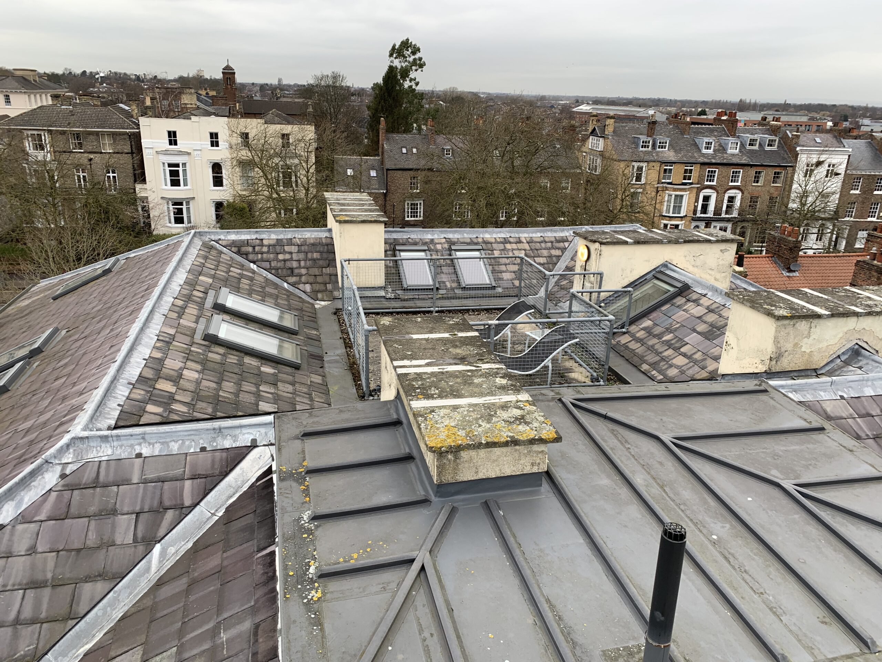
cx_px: 441
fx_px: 662
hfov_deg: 67.3
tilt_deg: -18.1
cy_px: 331
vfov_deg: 53.1
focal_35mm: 26
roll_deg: -3.3
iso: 25
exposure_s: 1/172
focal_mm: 4.25
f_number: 1.8
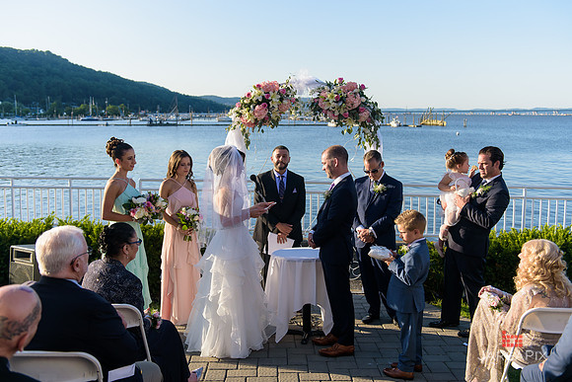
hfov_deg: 50.7
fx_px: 604
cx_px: 286
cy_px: 191
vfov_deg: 35.1
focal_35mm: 38
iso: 200
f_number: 3.2
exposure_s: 1/1600
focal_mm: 38
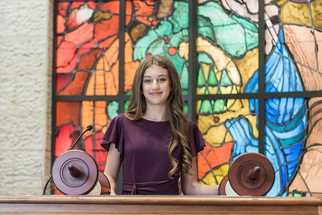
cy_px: 103
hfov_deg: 18.8
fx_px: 975
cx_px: 162
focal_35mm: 109
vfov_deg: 12.6
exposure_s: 1/100
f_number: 4
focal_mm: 102
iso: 1000
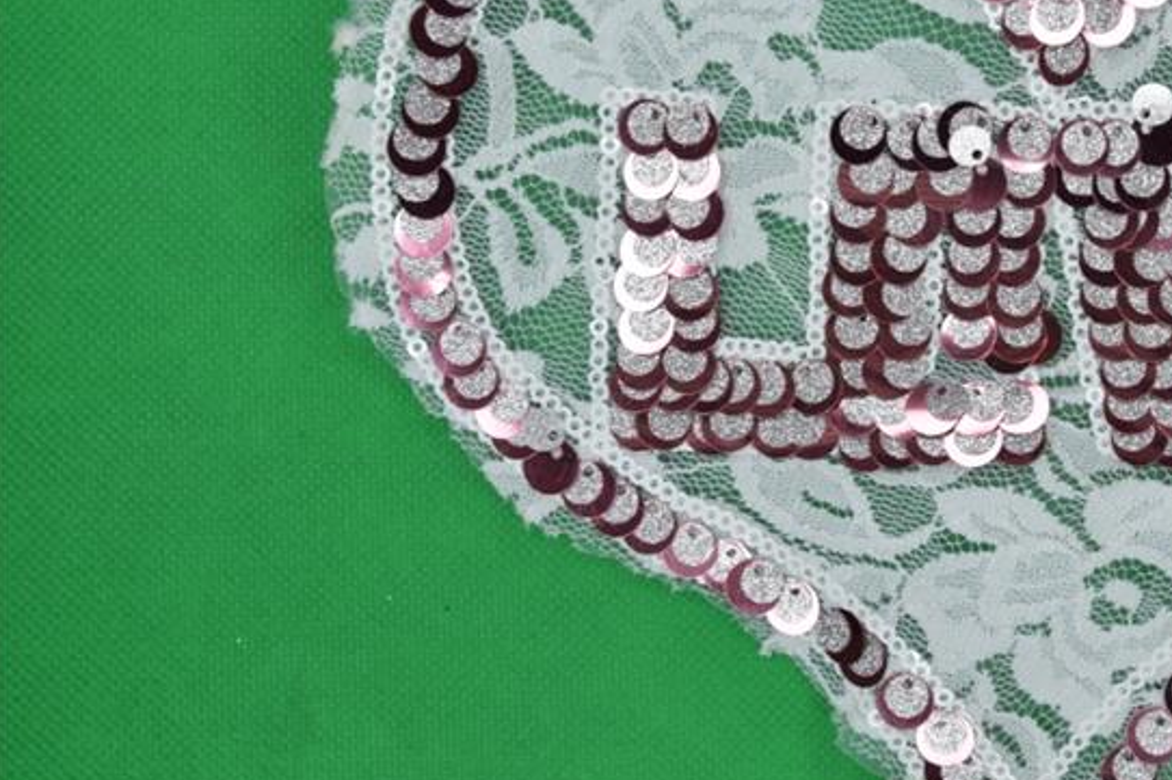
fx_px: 2343
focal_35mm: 72
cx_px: 1075
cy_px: 285
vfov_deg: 18.9
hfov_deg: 27.0
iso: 320
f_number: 7.1
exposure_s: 1/125
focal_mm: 26
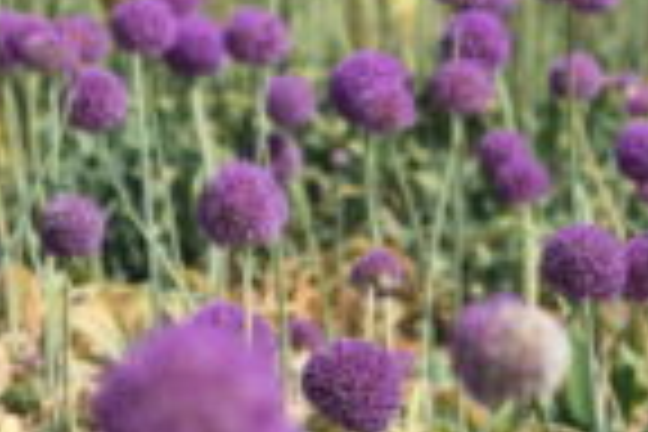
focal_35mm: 1102
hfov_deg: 1.9
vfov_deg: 1.2
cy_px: -34
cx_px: 86
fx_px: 19834
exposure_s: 1/800
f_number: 6.3
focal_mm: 170
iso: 200
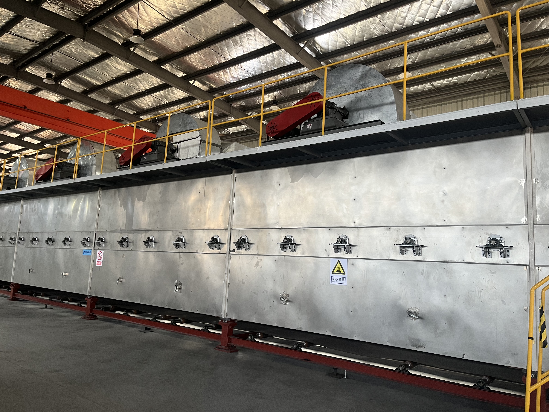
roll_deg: -3.7
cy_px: 206
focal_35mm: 26
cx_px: 274
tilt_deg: +7.6
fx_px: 412
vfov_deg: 53.1
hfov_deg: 67.3
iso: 100
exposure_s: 1/50
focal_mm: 5.1
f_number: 1.6
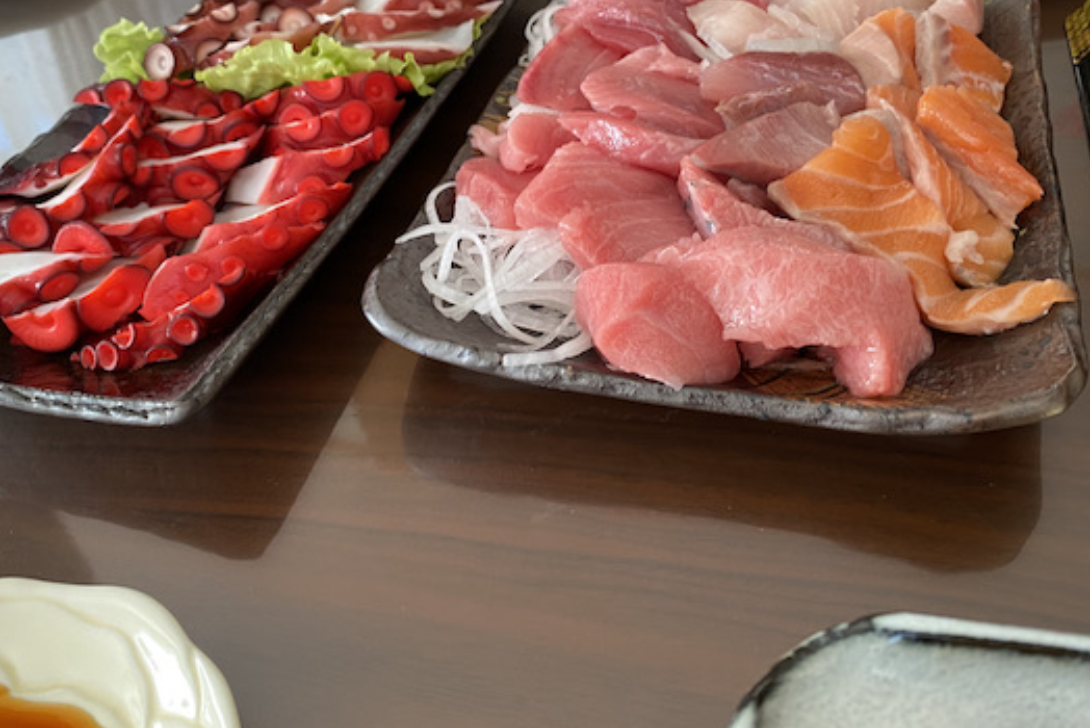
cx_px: 580
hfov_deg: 57.1
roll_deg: +5.7
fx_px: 1000
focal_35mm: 33
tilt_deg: -40.2
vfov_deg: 39.7
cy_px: 270
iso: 160
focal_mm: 4.25
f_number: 1.8
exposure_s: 1/60
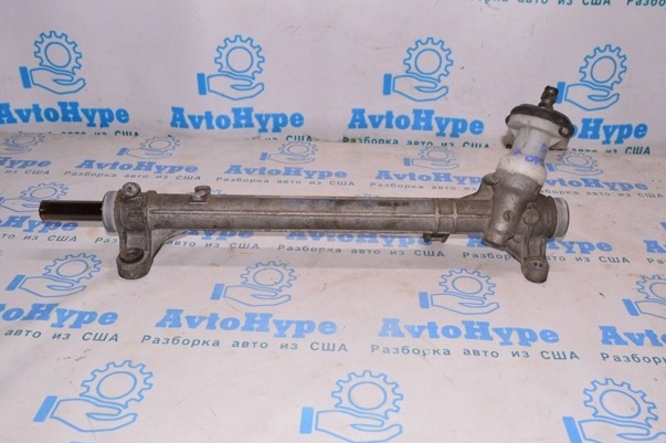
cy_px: 222
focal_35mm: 35
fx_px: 647
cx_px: 341
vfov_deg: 37.8
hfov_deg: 54.5
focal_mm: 22
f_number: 8
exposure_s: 1/200
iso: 1600
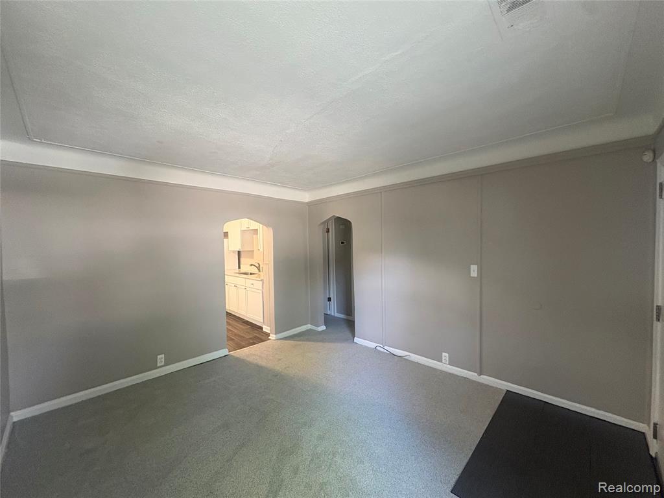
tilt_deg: -1.5
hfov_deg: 102.1
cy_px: 249
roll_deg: +1.2
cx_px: 332
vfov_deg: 85.7
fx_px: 269
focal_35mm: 14
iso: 320
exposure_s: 1/60
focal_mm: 2.22
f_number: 2.2
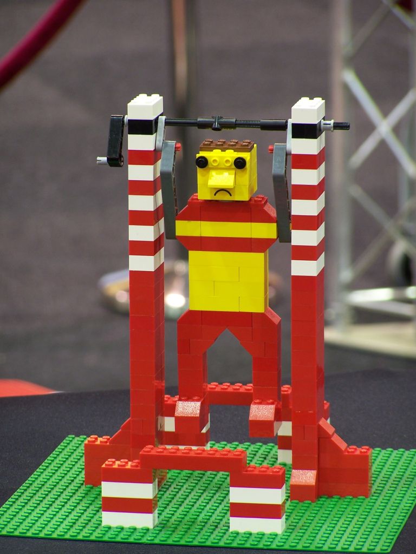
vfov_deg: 8.3
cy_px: 277
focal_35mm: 238
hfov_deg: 6.2
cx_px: 208
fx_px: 3814
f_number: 3.3
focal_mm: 39.5
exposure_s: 1/2
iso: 80
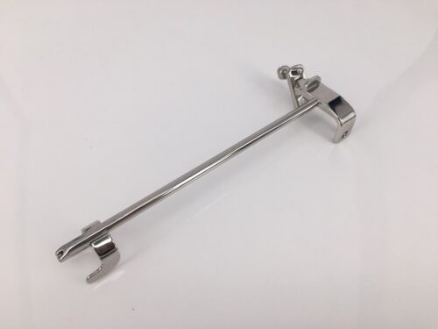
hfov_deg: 61.7
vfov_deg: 48.2
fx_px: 367
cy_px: 164
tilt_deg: -52.2
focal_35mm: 29
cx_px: 219
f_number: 2.2
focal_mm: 4.15
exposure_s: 1/578
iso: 25
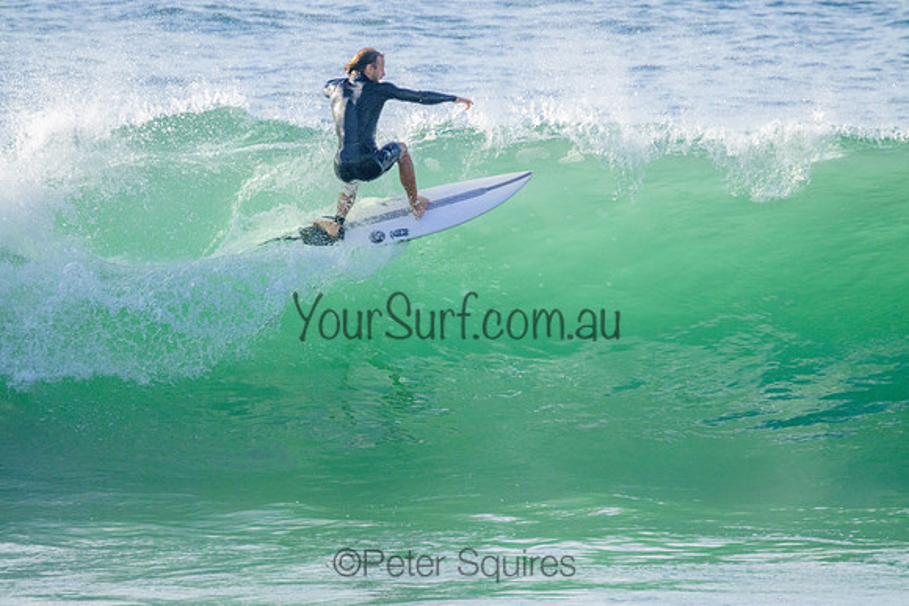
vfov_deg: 1.7
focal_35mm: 800
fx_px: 20204
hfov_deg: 2.6
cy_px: 303
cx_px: 454
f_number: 11
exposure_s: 1/2000
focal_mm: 800
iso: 2000
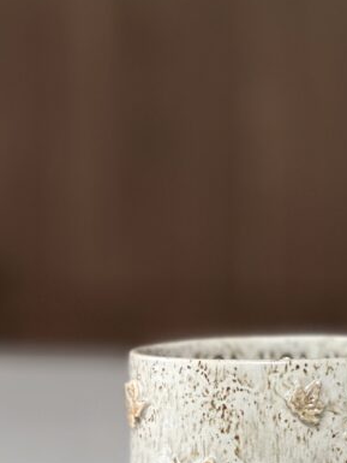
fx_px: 2137
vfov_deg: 12.2
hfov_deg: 9.2
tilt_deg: -6.8
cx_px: 339
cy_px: 467
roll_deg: -0.7
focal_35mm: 160
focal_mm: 9
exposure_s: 1/121
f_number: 2.8
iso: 160
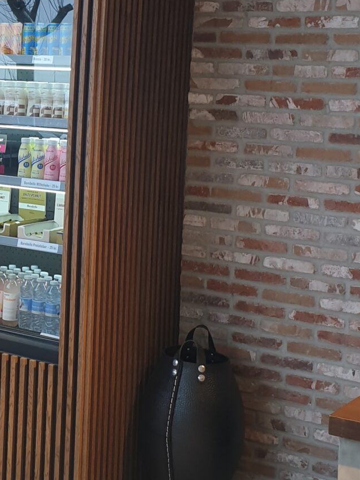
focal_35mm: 78
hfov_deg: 17.9
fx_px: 1081
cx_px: -84
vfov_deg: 24.7
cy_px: 102
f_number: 2.4
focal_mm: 4.3
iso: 64
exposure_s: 1/50
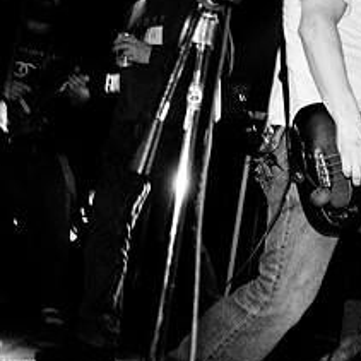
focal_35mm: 70
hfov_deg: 22.8
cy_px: 112
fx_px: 826
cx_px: 428
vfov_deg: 24.5
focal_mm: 20
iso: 2500
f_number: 2.8
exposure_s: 1/60
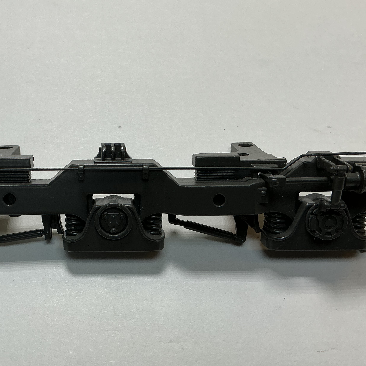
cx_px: 113
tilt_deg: -57.2
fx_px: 502
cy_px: 196
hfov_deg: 39.4
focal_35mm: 42
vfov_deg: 40.0
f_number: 1.8
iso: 20
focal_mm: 3
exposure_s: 1/188
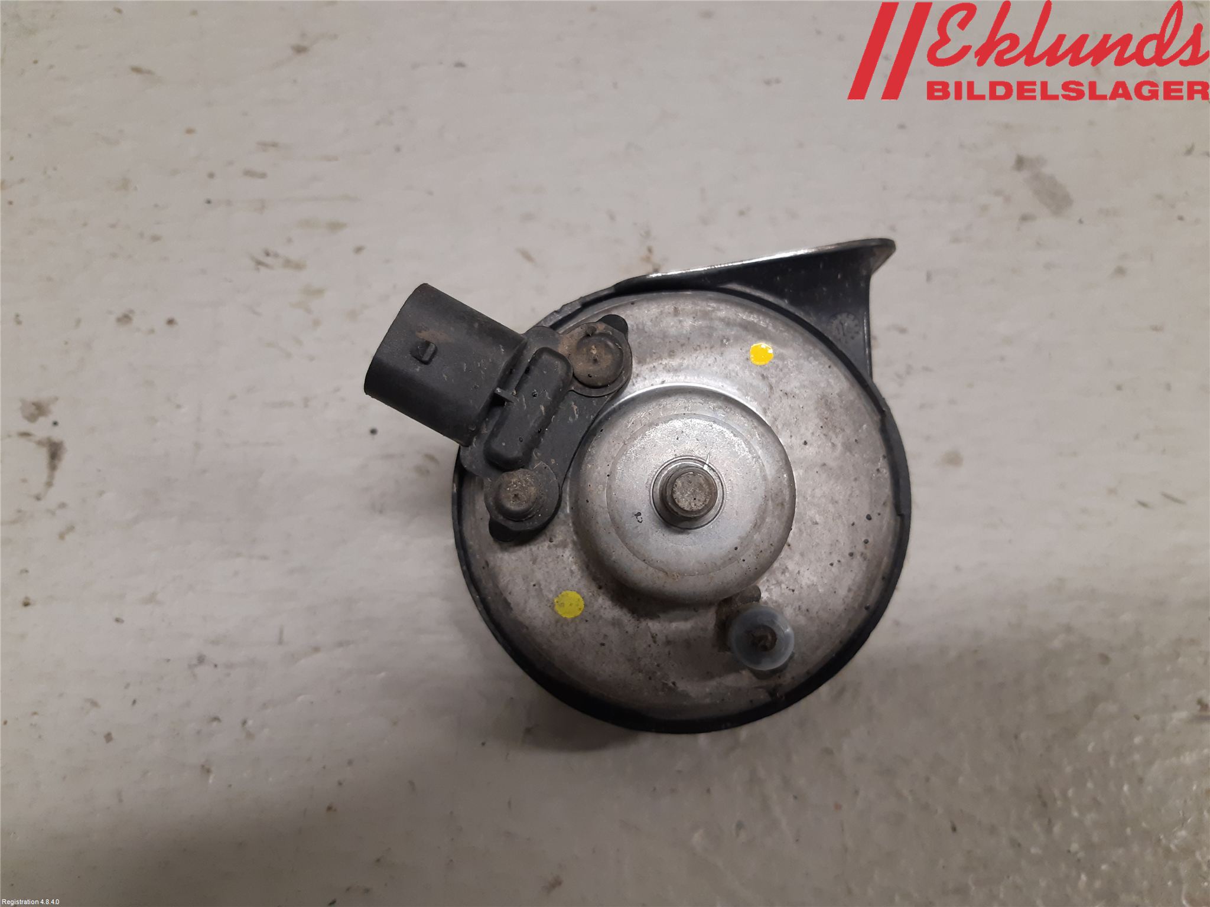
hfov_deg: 67.3
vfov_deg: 53.1
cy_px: 454
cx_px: 605
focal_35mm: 26
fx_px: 909
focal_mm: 3.93
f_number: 1.7
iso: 125
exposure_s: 1/50
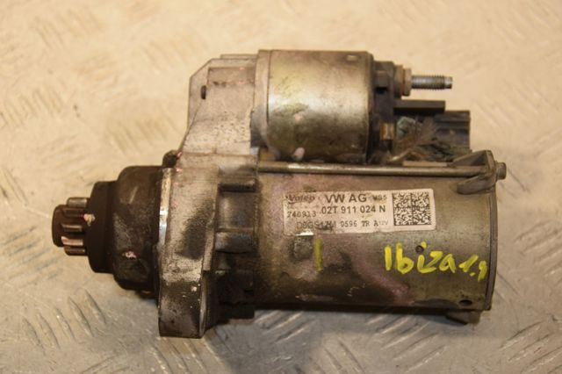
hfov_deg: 26.0
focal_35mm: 78
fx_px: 1217
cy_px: 187
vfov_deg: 17.5
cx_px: 281
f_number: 5
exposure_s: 1/200
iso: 800
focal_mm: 52
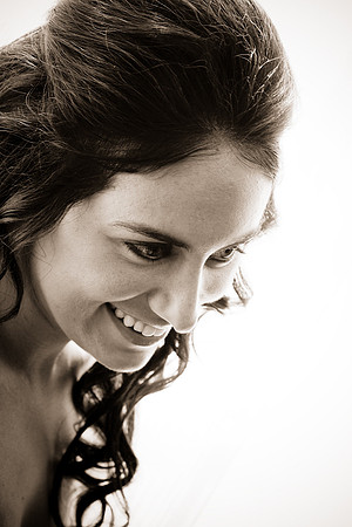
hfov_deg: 14.0
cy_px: 264
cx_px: 176
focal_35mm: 98
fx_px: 1437
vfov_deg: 20.8
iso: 400
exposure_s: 1/125
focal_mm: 65
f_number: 4.8
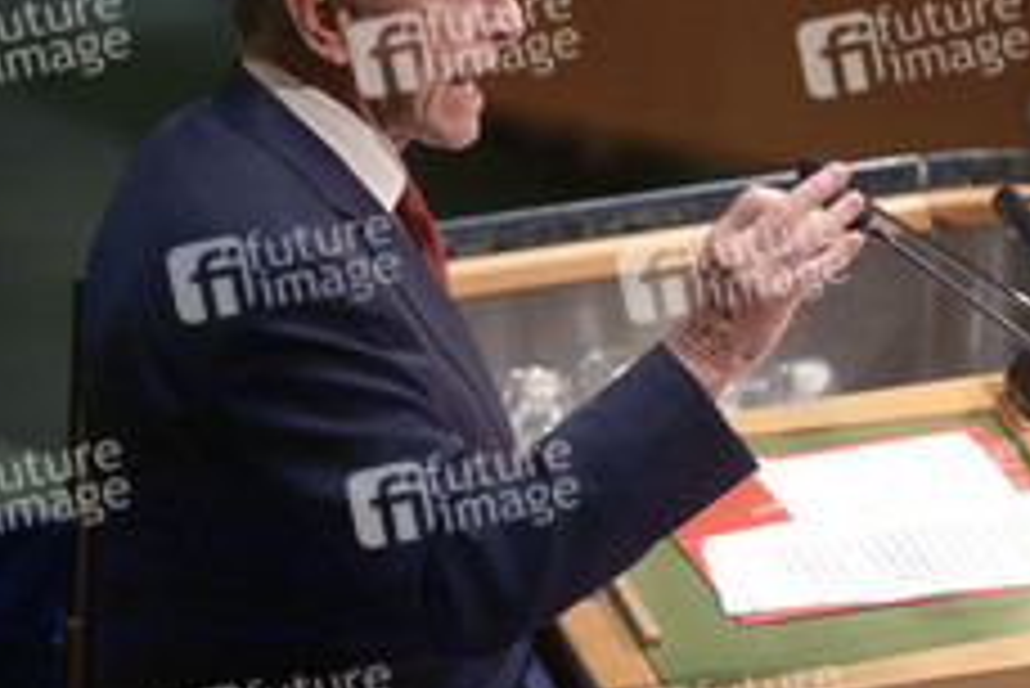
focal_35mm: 393
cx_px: 792
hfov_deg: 5.2
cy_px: 382
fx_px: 11251
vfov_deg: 3.5
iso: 1600
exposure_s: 1/250
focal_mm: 200
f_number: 3.2
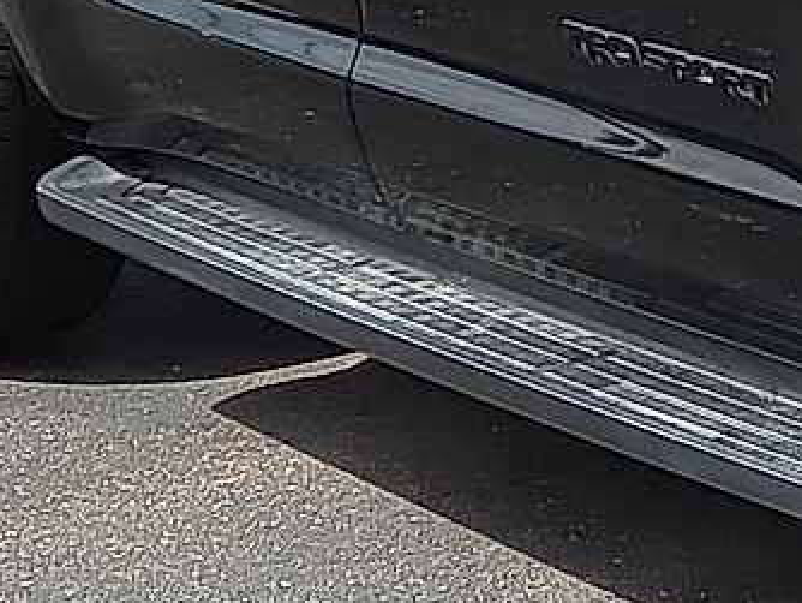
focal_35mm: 177
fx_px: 4104
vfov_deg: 8.3
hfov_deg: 10.6
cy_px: -86
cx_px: 1335
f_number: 1.8
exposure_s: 1/1429
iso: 25
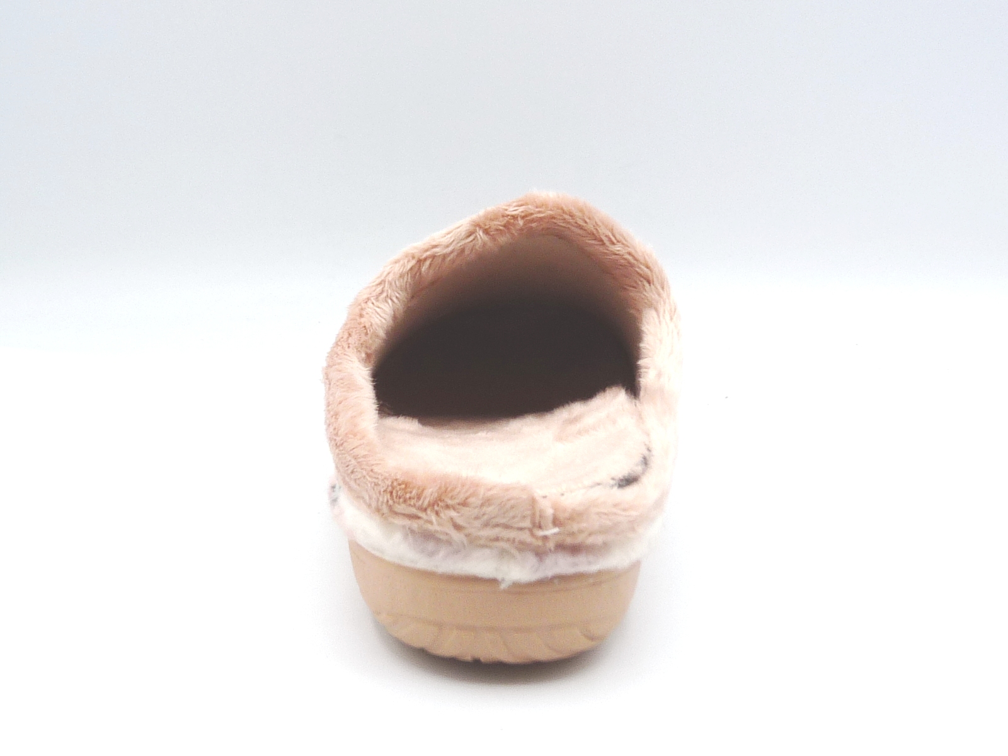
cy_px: 378
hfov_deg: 39.7
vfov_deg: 30.3
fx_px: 1398
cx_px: 504
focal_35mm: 48
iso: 100
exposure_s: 1/200
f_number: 4.5
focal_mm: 4.8
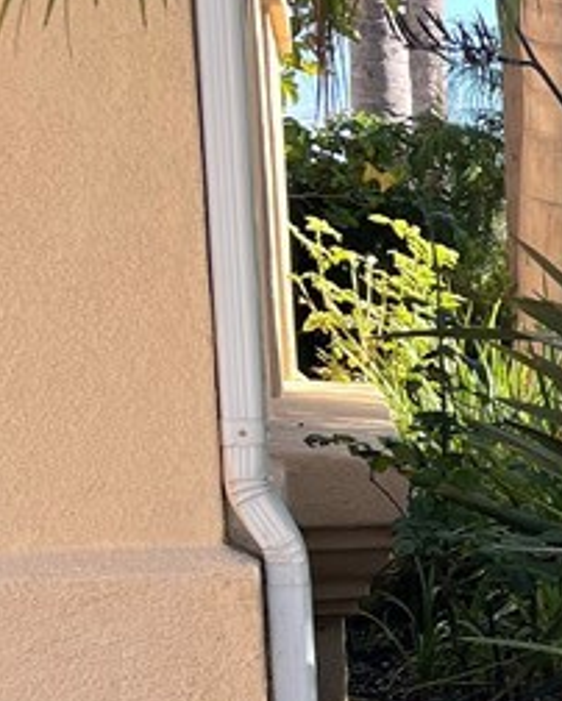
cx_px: 993
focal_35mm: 103
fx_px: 2139
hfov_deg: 13.5
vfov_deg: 18.4
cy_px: 609
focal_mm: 5.1
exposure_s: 1/418
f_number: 1.6
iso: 50
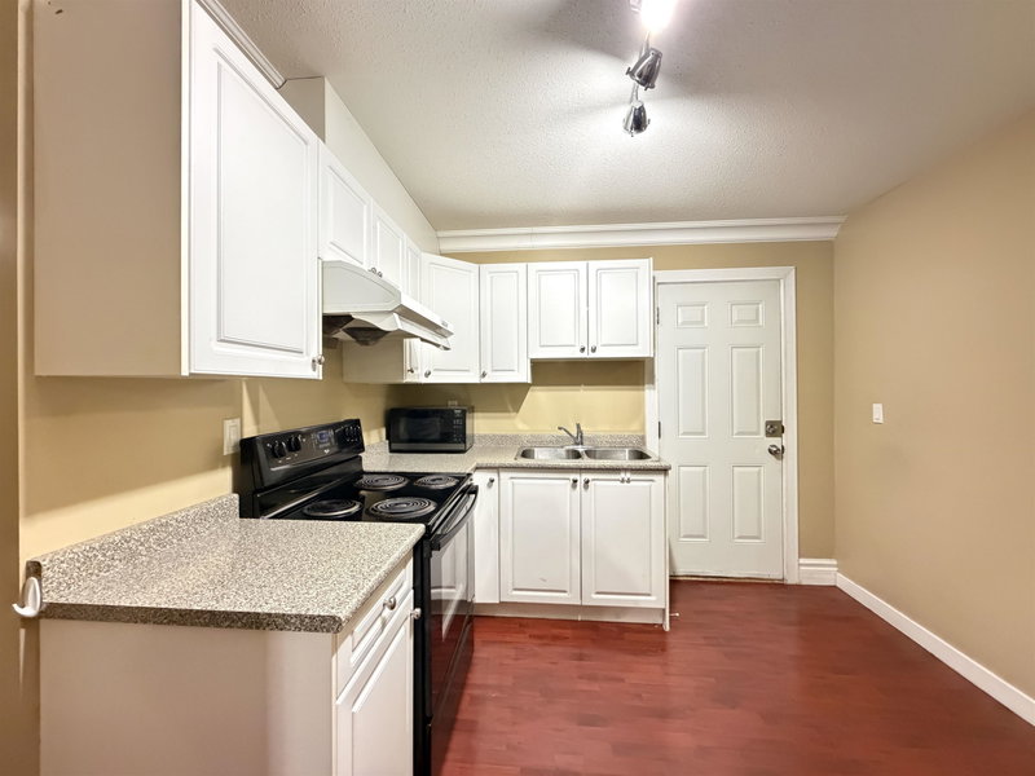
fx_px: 419
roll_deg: +0.6
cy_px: 388
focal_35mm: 14
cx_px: 518
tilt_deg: -0.7
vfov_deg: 85.7
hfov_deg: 102.1
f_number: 2.2
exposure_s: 1/40
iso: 1250
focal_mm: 2.22
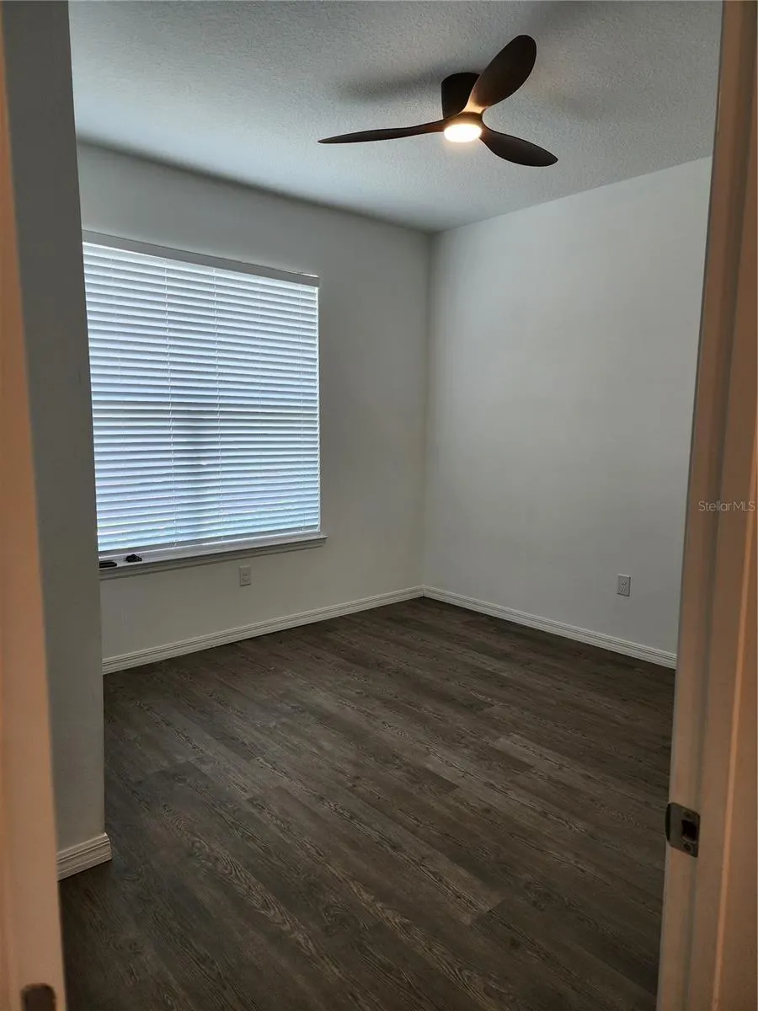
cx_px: 379
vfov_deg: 73.9
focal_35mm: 23
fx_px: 672
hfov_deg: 58.9
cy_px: 506
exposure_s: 1/120
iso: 64
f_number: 1.8
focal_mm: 6.4
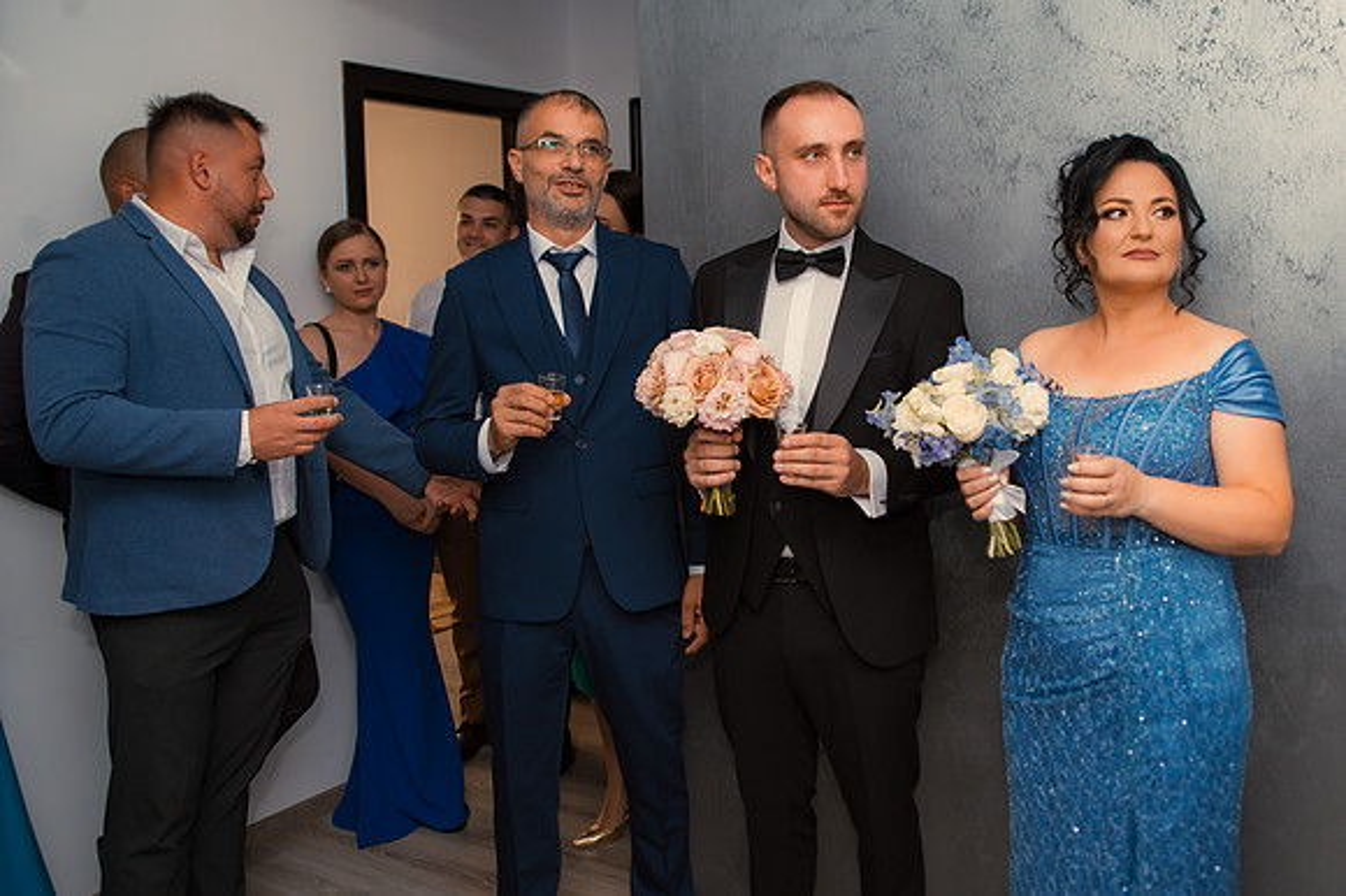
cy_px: 367
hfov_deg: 58.8
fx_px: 1177
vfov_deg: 41.5
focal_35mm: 31
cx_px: 838
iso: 500
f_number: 3.5
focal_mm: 24
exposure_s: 1/125
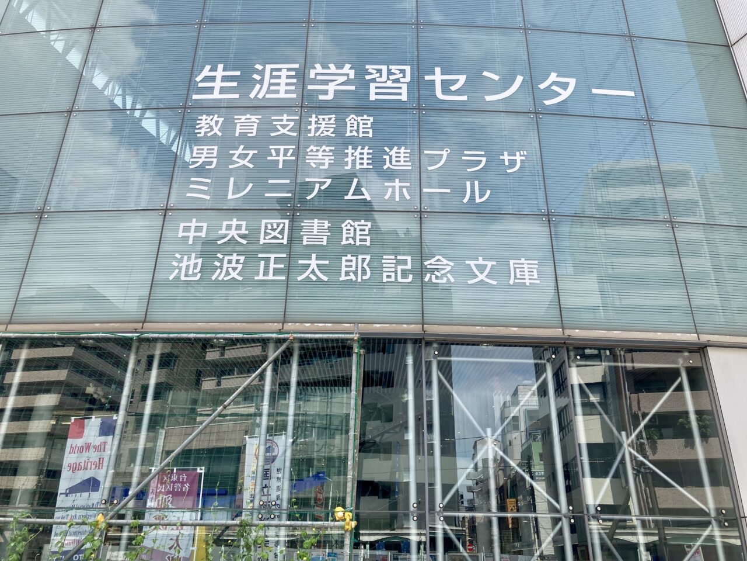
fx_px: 604
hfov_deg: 63.4
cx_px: 374
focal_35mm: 28
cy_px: 280
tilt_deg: +25.2
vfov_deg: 49.7
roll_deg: -1.9
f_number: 1.8
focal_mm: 3.99
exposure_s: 1/639
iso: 20
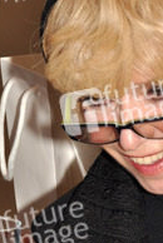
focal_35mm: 204
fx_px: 1380
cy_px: 169
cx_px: 161
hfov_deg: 6.7
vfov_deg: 10.1
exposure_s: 1/200
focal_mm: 66
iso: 400
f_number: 6.3
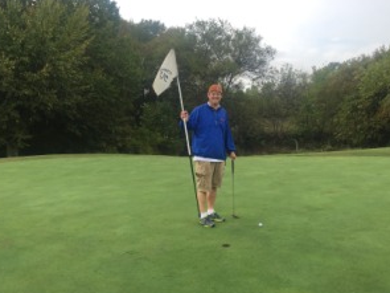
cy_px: 176
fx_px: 405
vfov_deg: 39.5
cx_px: 204
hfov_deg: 51.4
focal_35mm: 36
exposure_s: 1/478
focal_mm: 4.15
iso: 25
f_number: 2.2
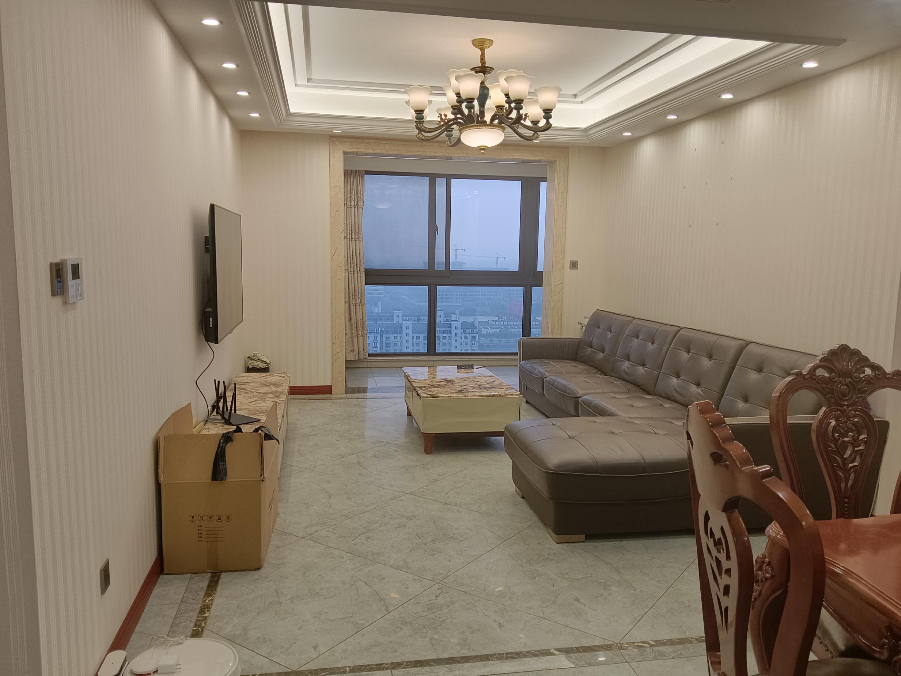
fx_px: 703
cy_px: 348
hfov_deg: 65.3
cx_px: 457
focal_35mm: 27
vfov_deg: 51.4
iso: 416
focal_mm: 4.05
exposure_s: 1/50
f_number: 1.8
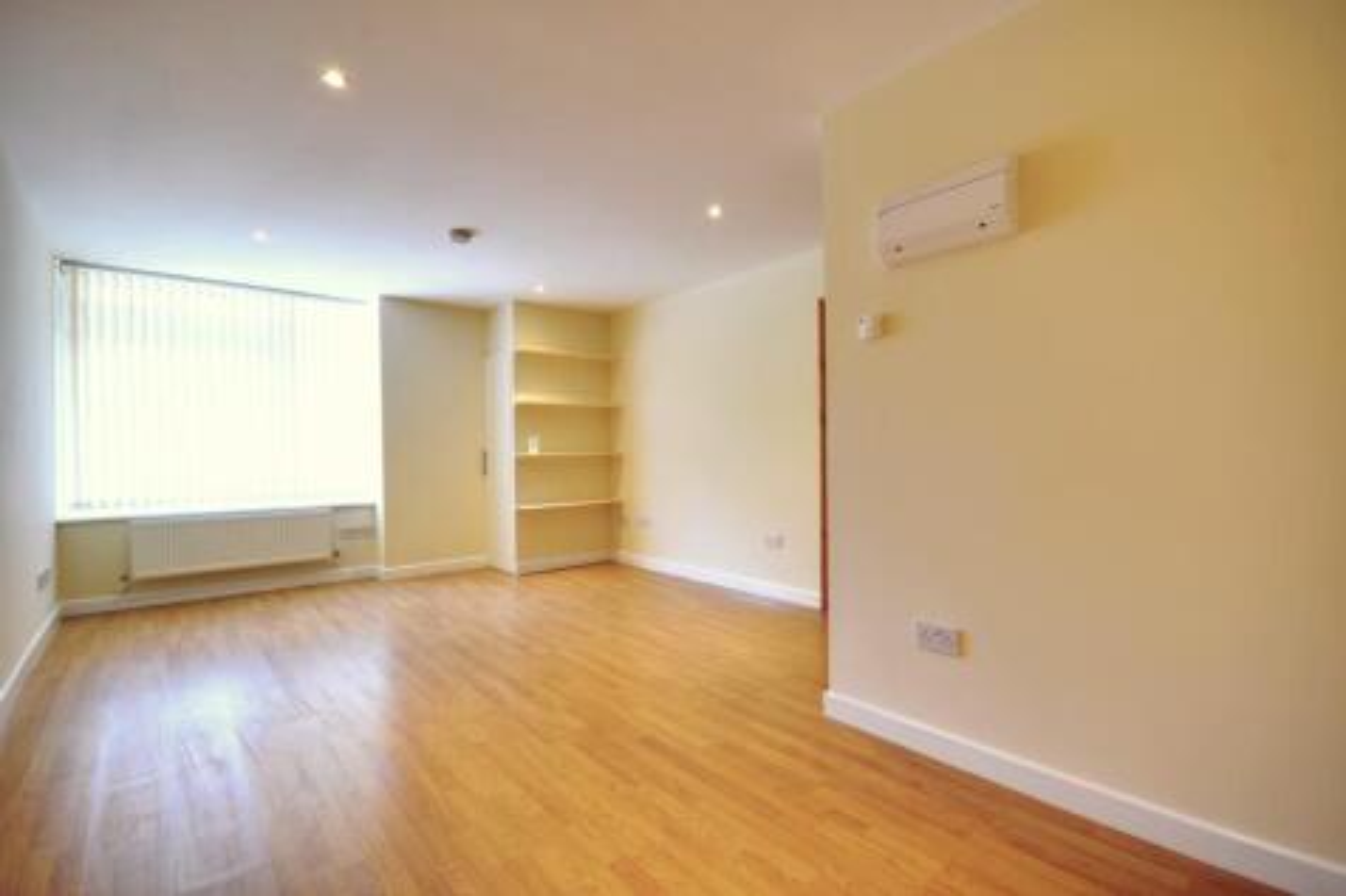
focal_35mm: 16
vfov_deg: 72.0
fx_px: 617
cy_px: 448
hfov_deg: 95.0
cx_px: 673
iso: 100
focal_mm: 11
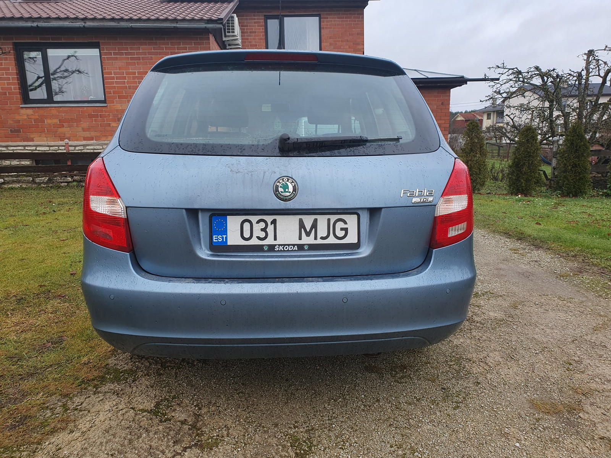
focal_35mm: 26
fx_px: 459
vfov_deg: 53.1
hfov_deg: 67.3
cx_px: 306
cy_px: 229
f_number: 2.4
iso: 50
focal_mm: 4.32
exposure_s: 1/124
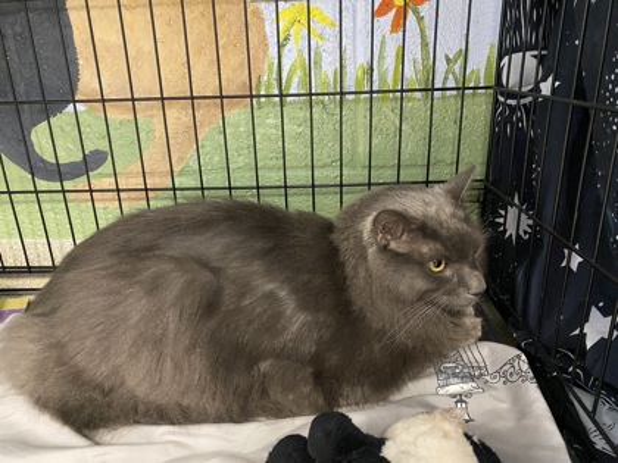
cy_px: 232
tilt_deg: -19.7
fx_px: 464
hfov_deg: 67.3
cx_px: 309
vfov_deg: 53.1
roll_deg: +1.1
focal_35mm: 26
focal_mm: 4.25
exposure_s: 1/30
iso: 640
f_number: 1.8
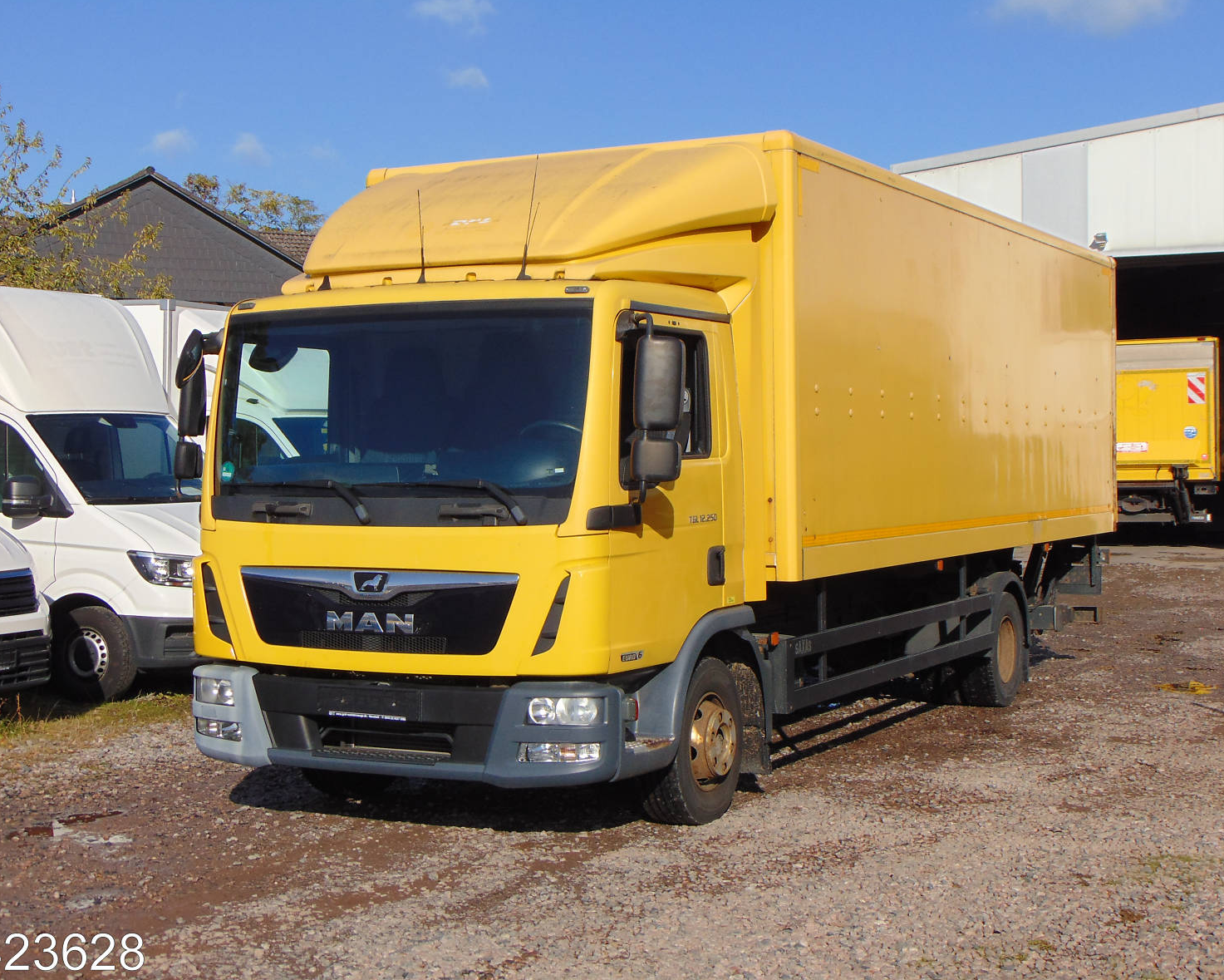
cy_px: 495
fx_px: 1920
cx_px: 608
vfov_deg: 28.6
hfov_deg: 35.4
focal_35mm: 53
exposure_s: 1/250
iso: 80
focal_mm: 9
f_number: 9
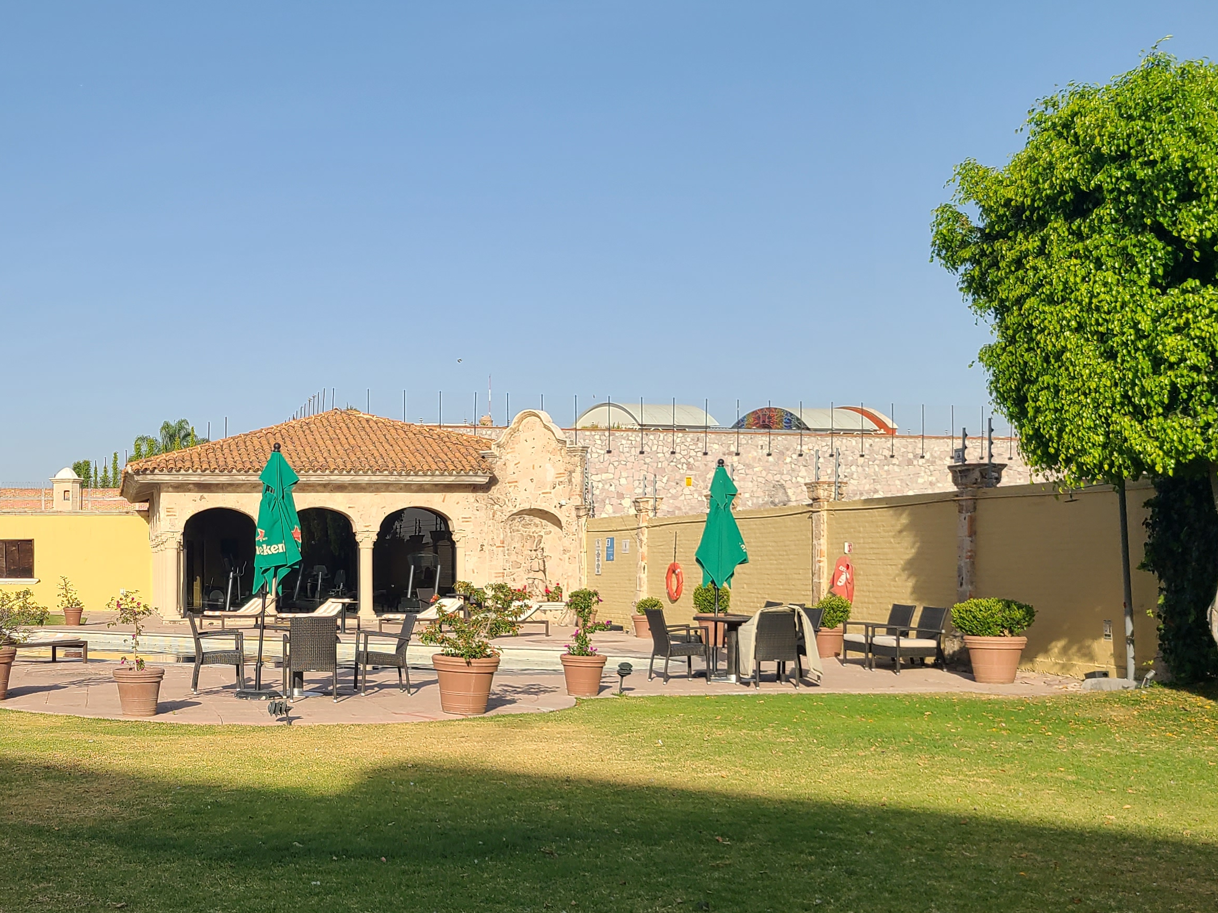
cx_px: 190
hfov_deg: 39.8
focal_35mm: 45
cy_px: 602
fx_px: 1583
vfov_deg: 31.9
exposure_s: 1/2157
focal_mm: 5.4
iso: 40
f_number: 1.8
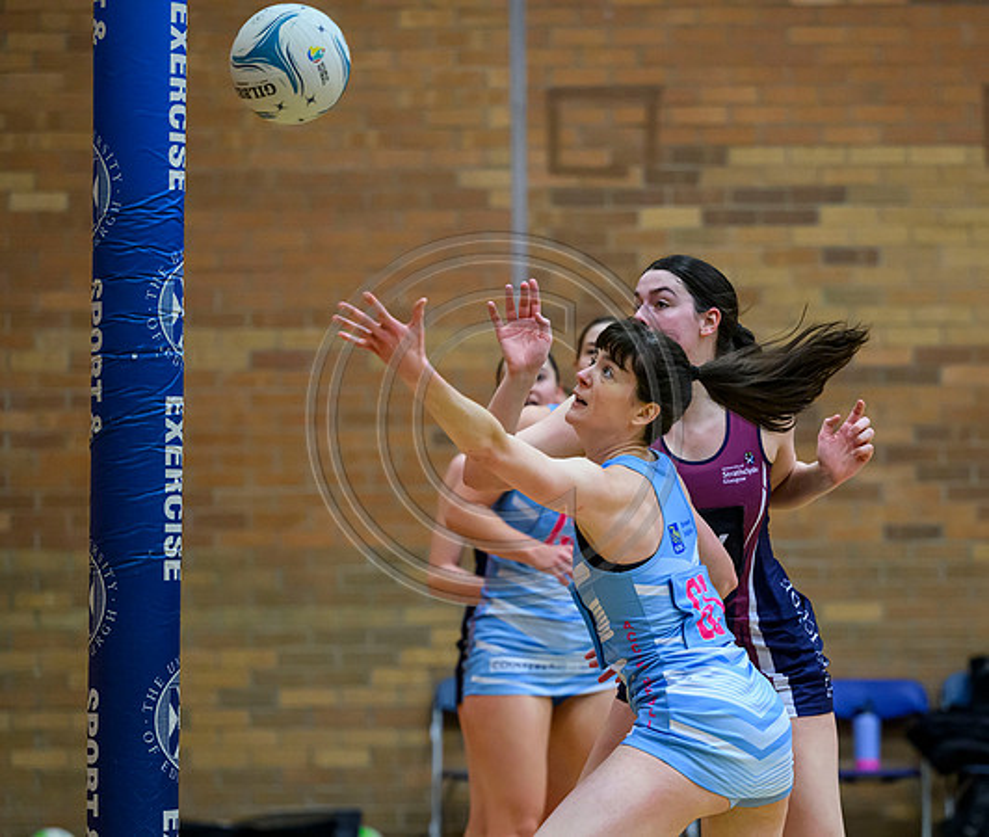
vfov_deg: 8.6
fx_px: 5573
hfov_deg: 10.1
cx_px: 626
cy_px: 495
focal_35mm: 186
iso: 5000
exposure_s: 1/1000
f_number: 2.8
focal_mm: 135
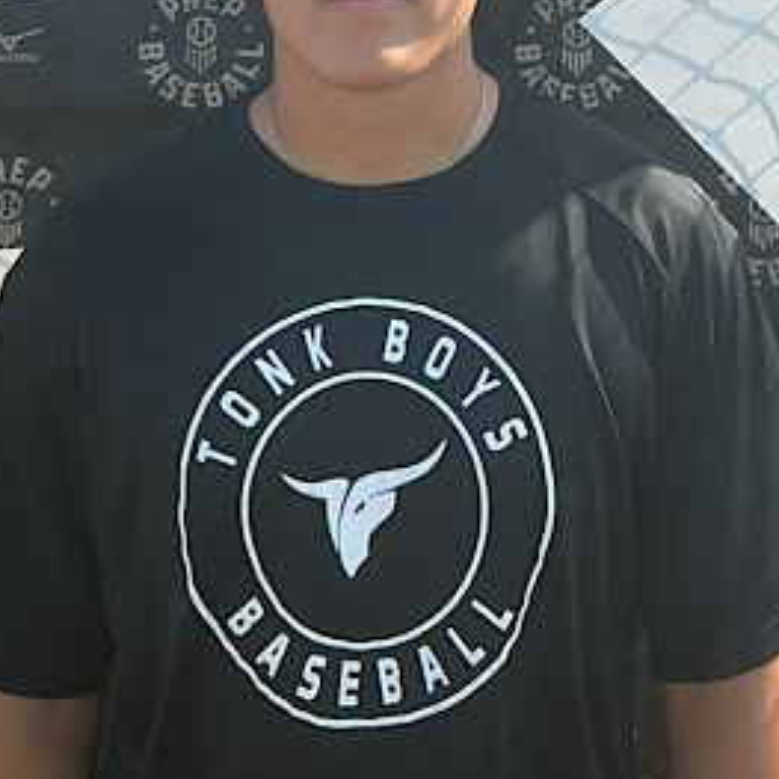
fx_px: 993
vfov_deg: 42.2
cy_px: 249
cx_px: 376
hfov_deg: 42.8
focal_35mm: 39
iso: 25
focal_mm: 3
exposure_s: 1/912
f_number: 1.8
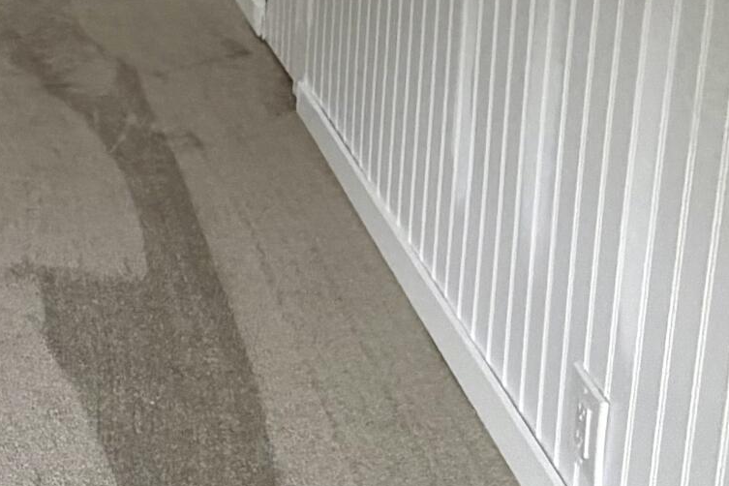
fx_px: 1174
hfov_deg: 26.0
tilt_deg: -11.2
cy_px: -208
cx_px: -350
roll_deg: +4.7
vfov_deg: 20.5
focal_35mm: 58
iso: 320
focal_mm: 2.22
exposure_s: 1/74
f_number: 2.2
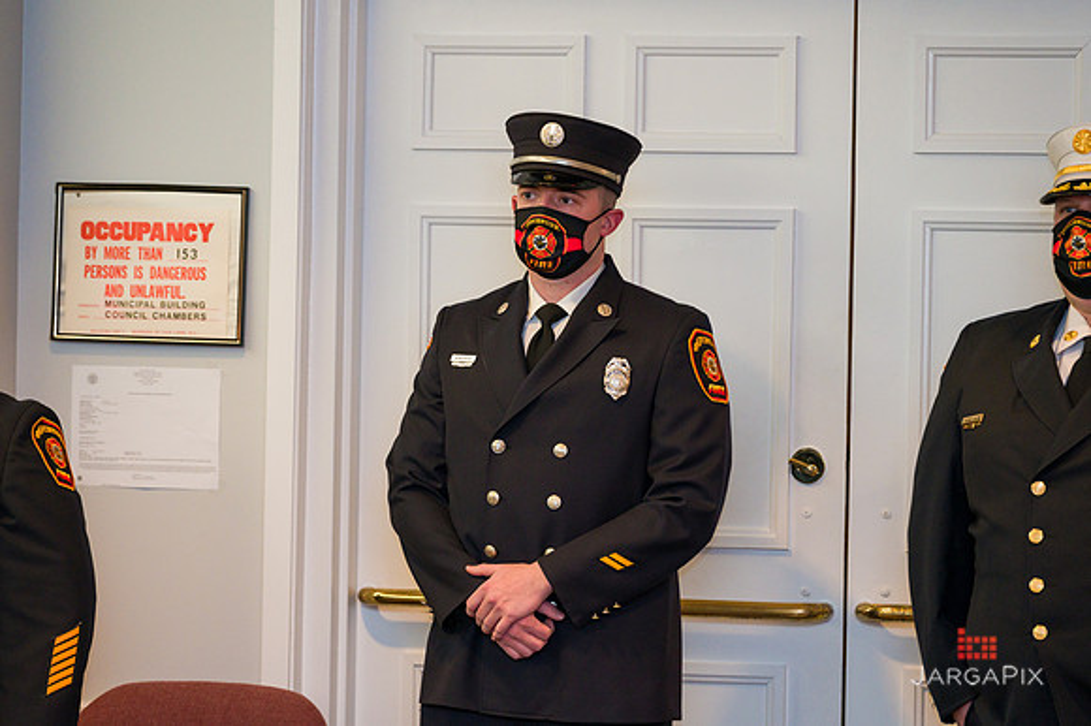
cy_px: 363
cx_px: 546
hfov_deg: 11.4
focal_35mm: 180
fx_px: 5452
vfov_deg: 7.6
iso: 1600
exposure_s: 1/200
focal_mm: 180
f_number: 4
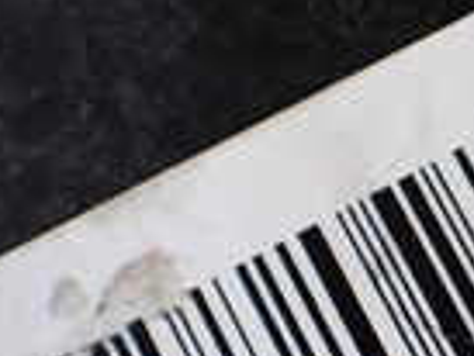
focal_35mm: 131
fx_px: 1795
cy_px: 273
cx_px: 626
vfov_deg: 11.3
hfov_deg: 14.4
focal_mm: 5.4
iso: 100
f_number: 2.3
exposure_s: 1/125
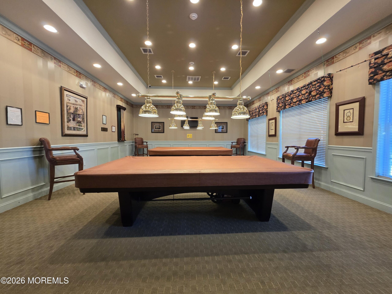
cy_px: 147
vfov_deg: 89.9
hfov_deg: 106.2
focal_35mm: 13
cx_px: 196
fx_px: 147
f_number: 1.9
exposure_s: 1/120
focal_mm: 2.2
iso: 320
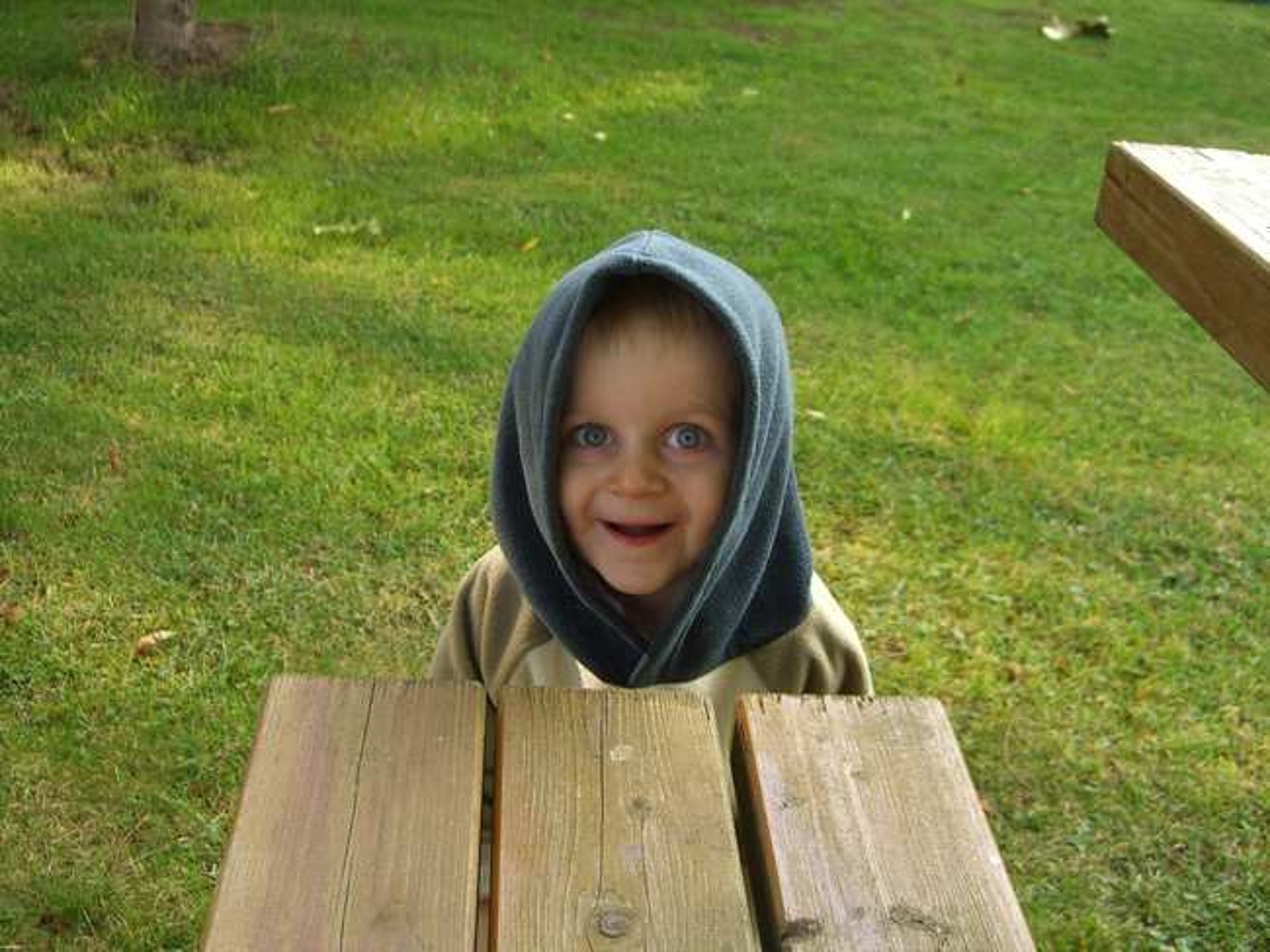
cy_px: 476
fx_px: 1394
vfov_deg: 37.7
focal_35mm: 38
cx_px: 635
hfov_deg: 49.0
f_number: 2.8
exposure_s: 1/160
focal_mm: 7.9
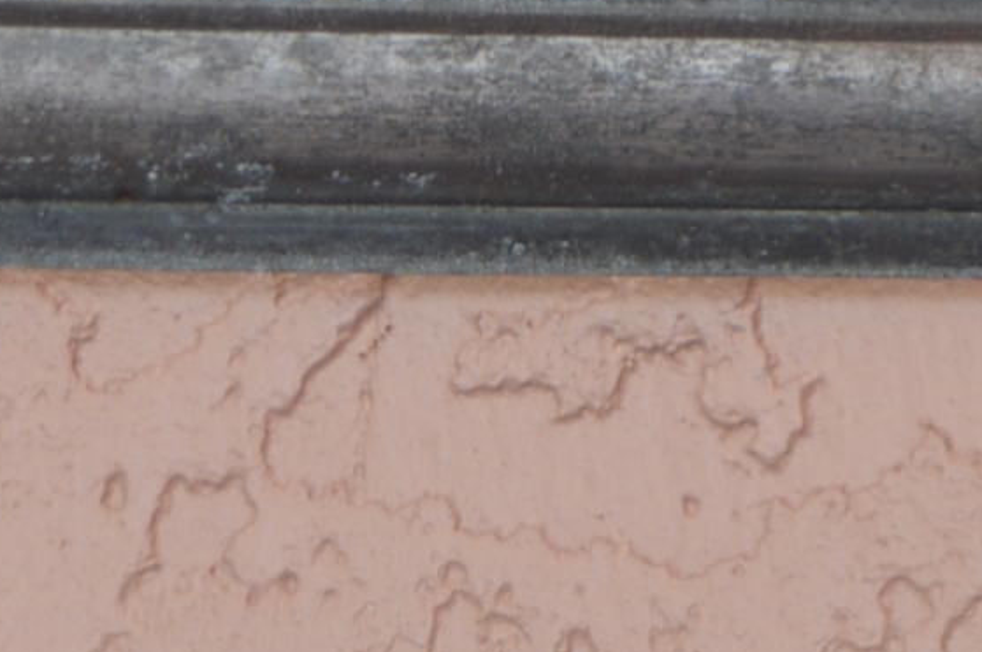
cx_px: 501
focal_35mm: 306
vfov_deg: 4.4
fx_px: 8335
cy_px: -974
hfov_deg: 6.7
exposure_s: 1/125
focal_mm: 38
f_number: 5.6
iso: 320
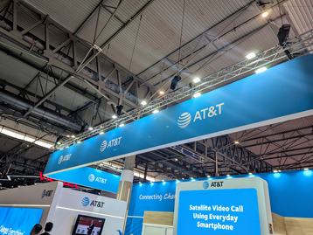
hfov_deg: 71.6
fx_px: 217
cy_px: 118
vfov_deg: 56.9
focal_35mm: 24
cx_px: 156
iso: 41
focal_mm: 6.81
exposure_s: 1/100
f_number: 1.85
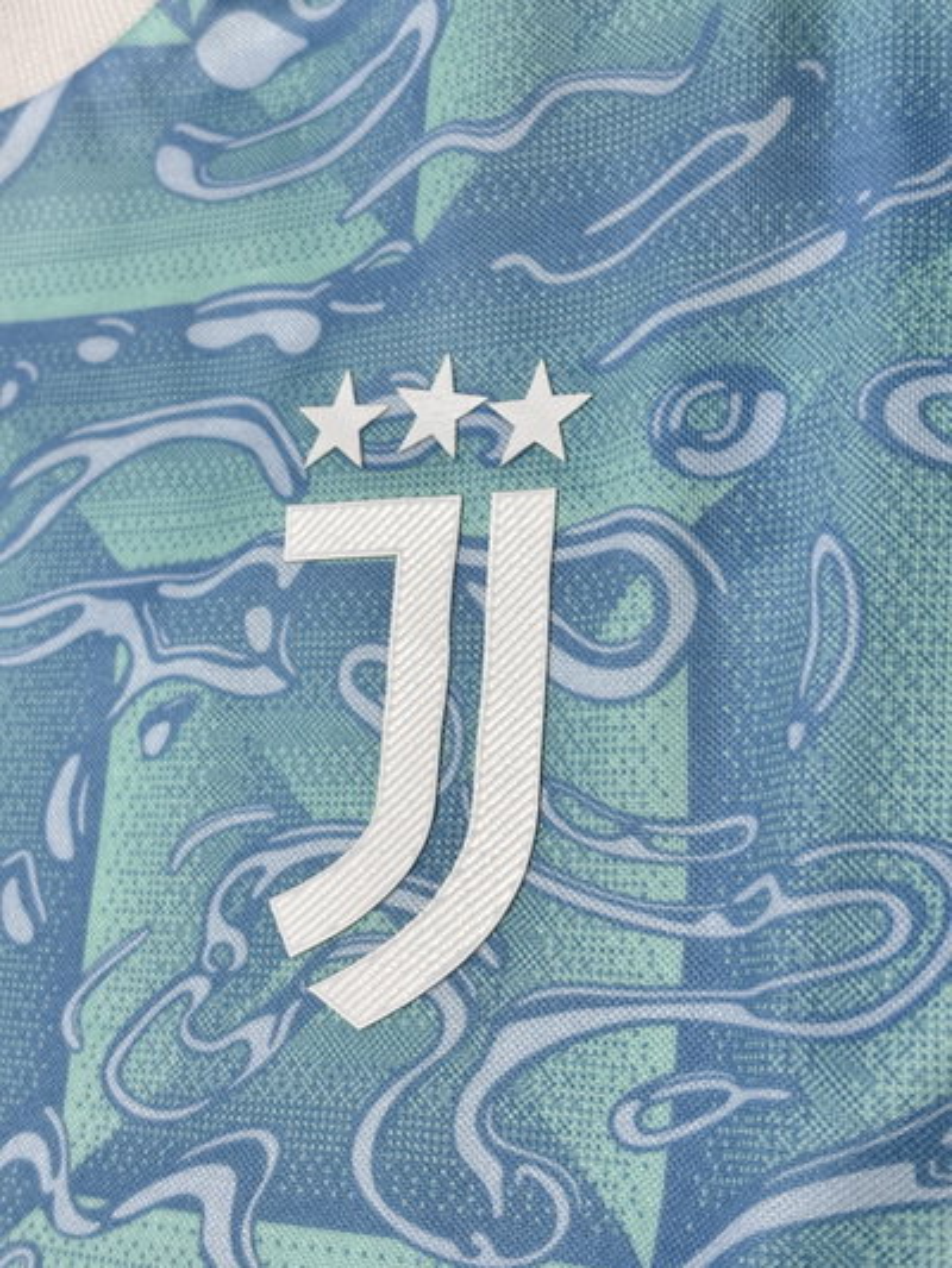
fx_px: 1906
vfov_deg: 36.8
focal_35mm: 52
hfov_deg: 28.0
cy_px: 634
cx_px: 476
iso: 160
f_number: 1.6
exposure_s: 1/50
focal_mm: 5.96
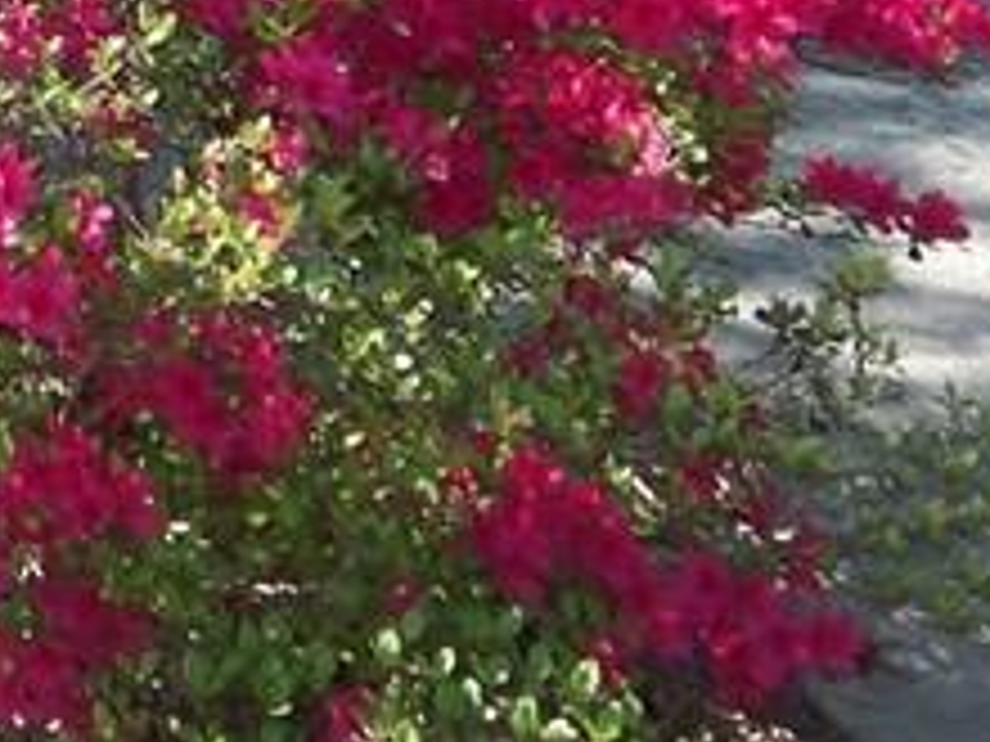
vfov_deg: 11.6
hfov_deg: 16.4
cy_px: -971
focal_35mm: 107
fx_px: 3060
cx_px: -603
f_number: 2.8
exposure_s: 1/250
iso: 50
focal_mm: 3.8
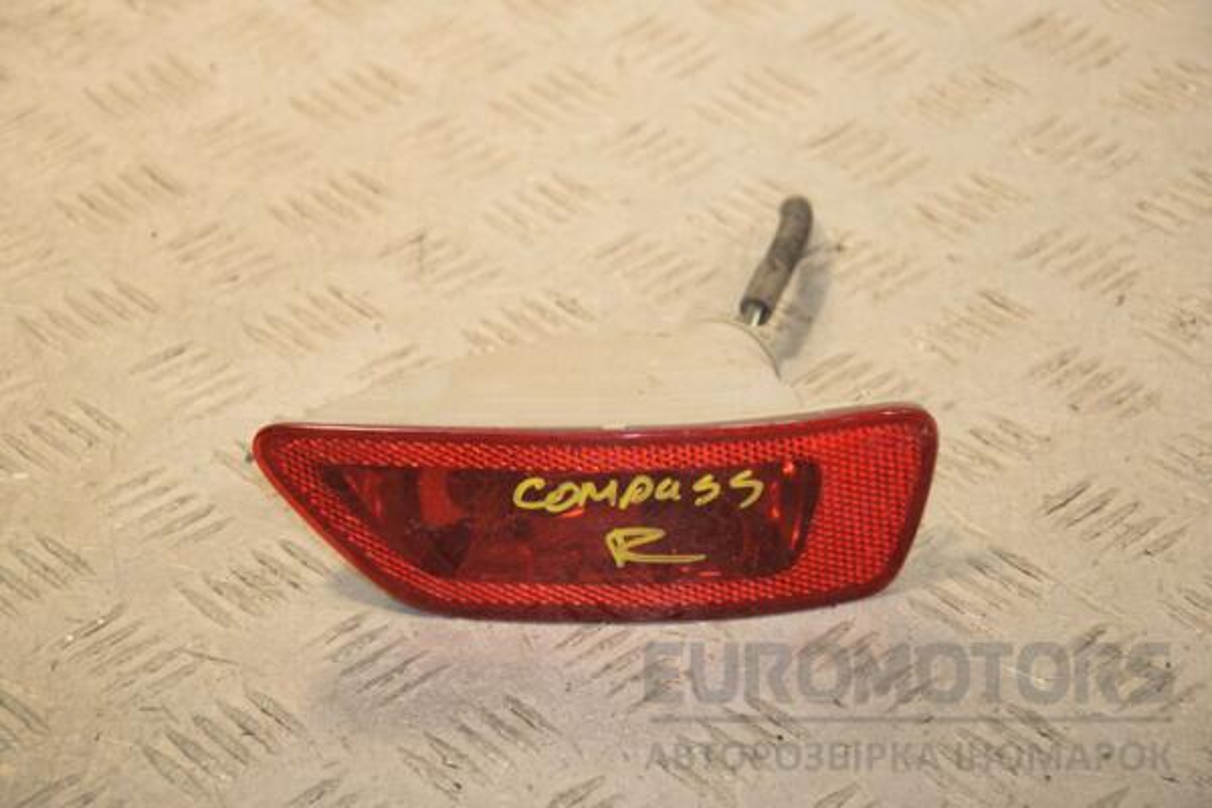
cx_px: 606
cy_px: 404
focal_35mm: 112
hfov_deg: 18.2
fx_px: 3787
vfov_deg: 12.2
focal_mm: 75
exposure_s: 1/200
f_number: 7.1
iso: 800
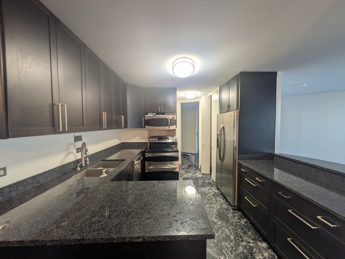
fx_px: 140
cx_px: 172
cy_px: 130
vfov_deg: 85.7
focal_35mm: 14
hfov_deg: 102.0
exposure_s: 1/40
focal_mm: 1.83
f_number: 2.2
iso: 66
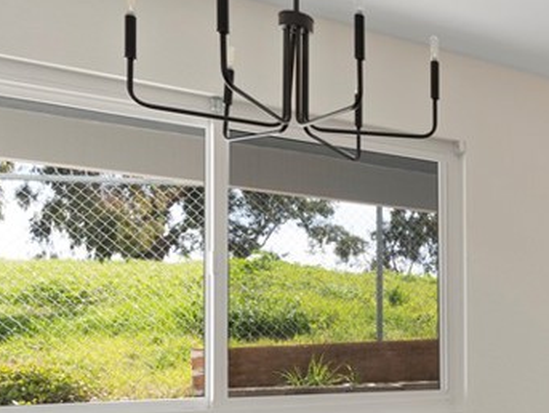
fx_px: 683
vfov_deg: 32.2
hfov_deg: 33.5
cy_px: 362
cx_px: 693
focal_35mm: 43
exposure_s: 1/13
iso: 250
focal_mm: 10
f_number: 8
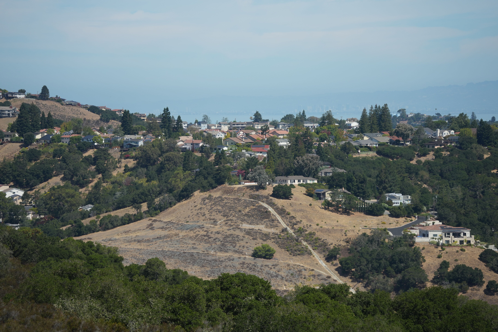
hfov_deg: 10.8
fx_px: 2642
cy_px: 166
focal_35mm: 191
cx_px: 249
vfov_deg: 7.2
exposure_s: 1/1600
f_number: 6.3
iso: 320
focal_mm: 191
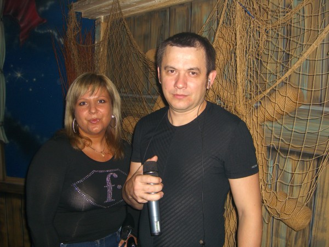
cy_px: 124
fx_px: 361
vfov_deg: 37.7
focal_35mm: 38
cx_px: 164
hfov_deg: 49.0
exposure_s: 1/60
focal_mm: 7.9
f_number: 2.8
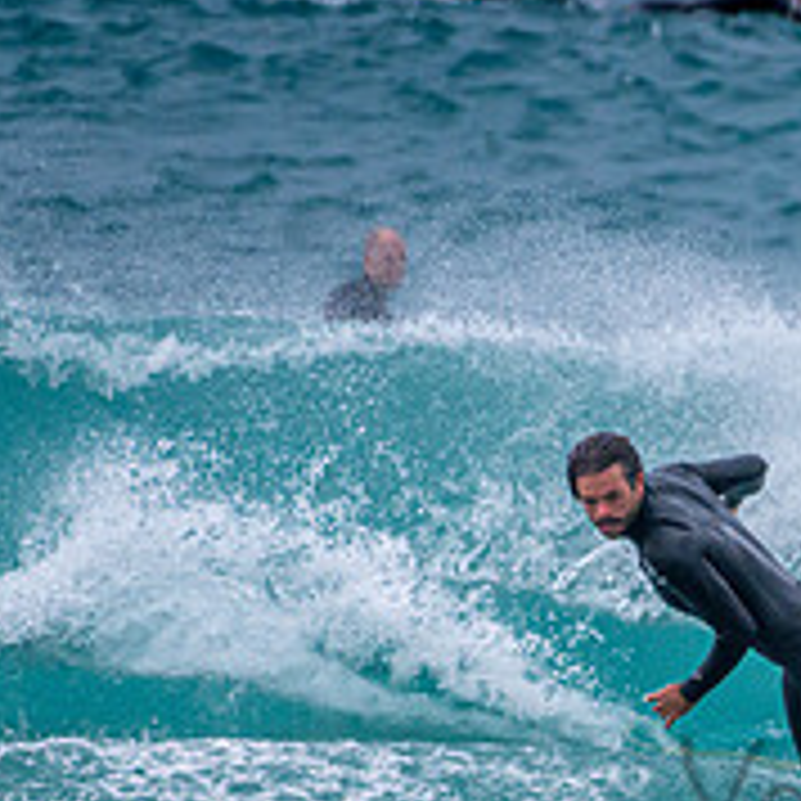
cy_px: 767
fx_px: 54270
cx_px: 1143
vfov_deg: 0.8
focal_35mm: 2073
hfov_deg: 0.8
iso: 1000
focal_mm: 500
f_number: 5.6
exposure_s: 1/2500
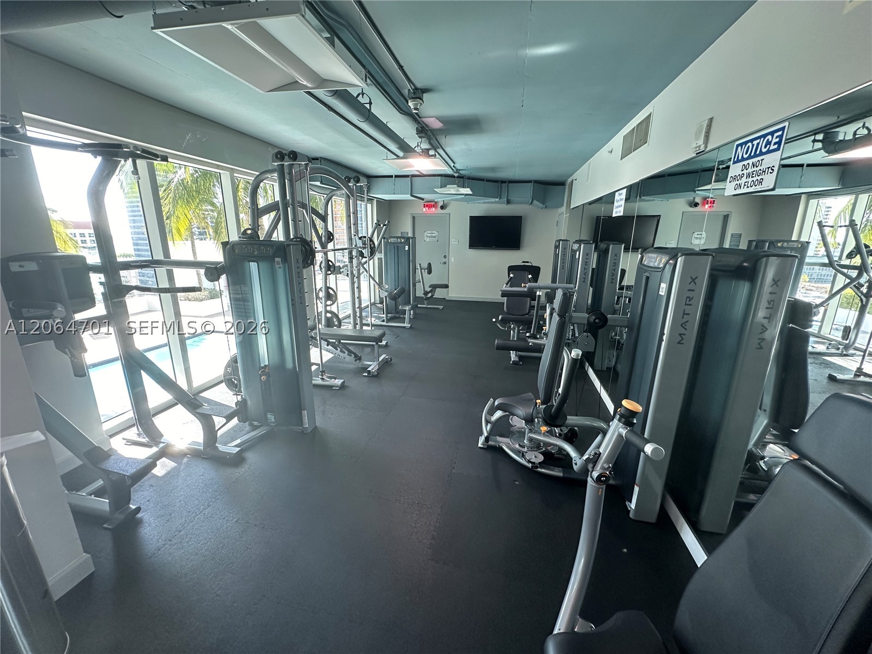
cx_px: 436
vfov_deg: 85.7
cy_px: 327
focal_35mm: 14
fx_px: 353
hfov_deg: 102.1
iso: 250
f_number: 2.2
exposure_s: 1/60
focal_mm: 2.22
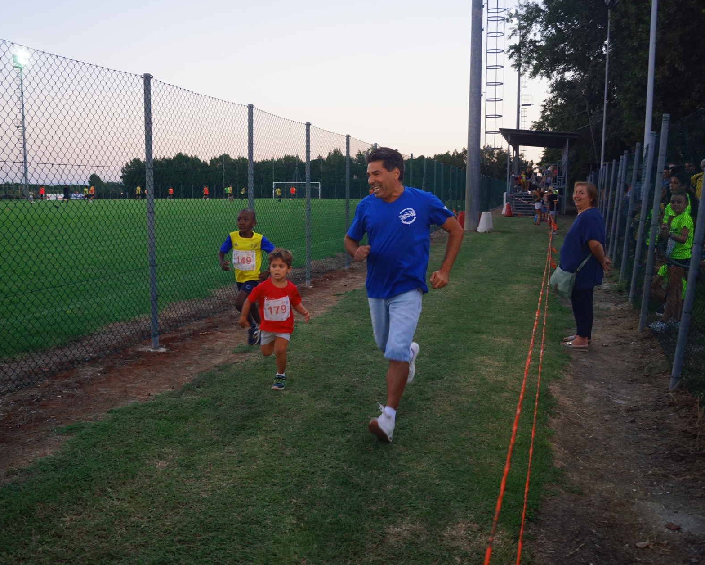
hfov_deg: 57.1
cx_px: 322
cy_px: 279
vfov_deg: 47.1
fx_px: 647
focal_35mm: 31
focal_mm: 18
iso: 800
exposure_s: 1/125
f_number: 3.5
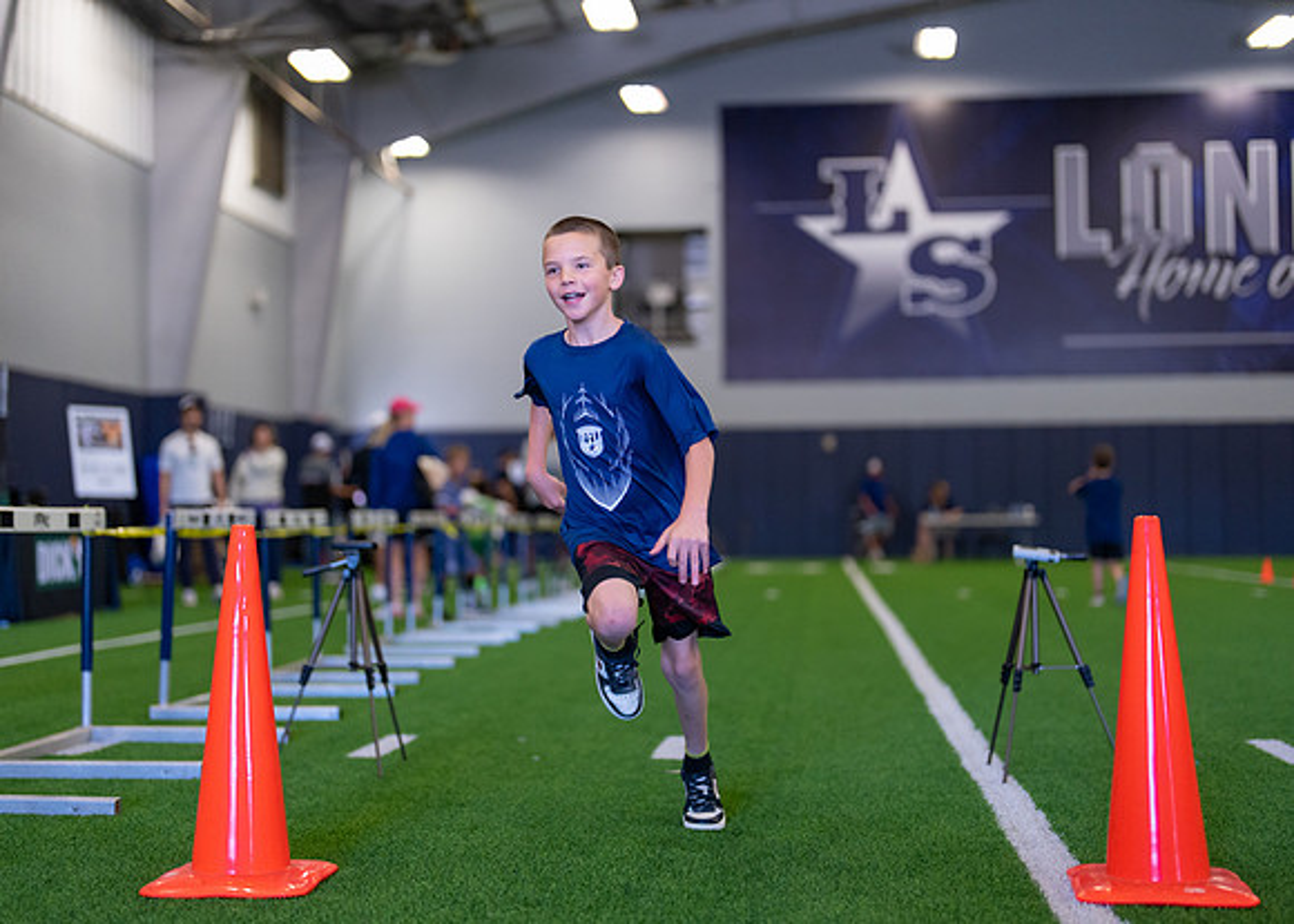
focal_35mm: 53
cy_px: 462
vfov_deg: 26.6
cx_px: 647
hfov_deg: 36.6
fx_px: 1957
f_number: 1.2
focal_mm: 50
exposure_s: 1/1000
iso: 1250
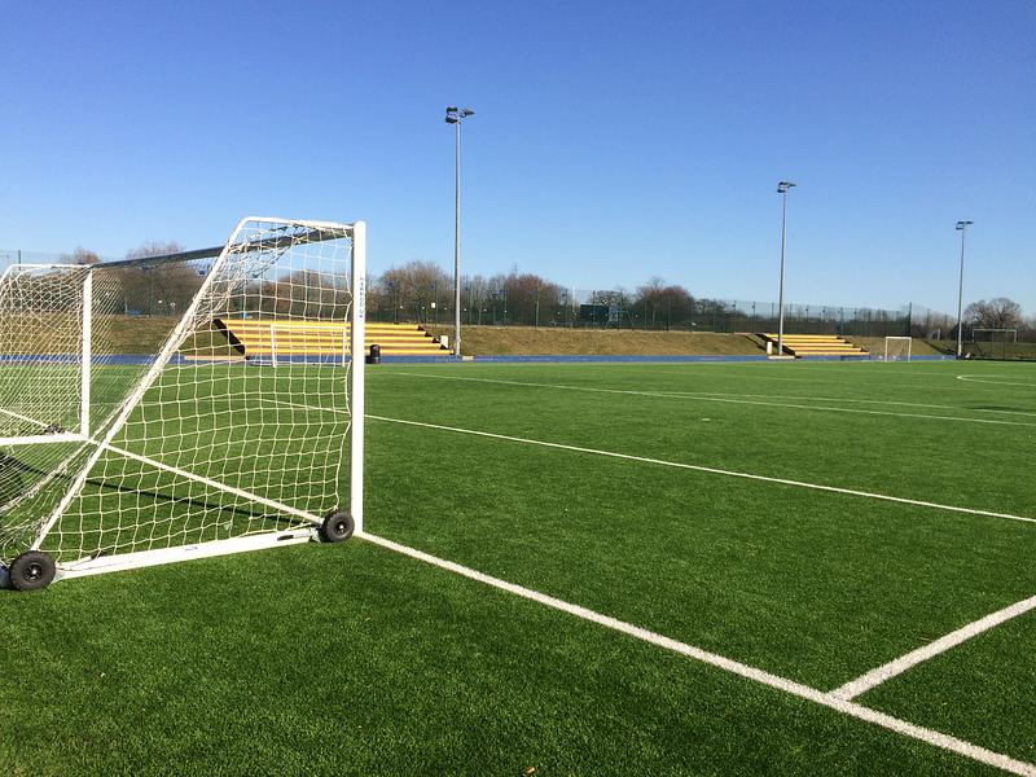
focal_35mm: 29
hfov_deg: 61.7
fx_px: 868
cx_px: 518
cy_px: 388
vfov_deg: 48.2
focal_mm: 4.15
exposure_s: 1/1786
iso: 32
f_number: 2.2
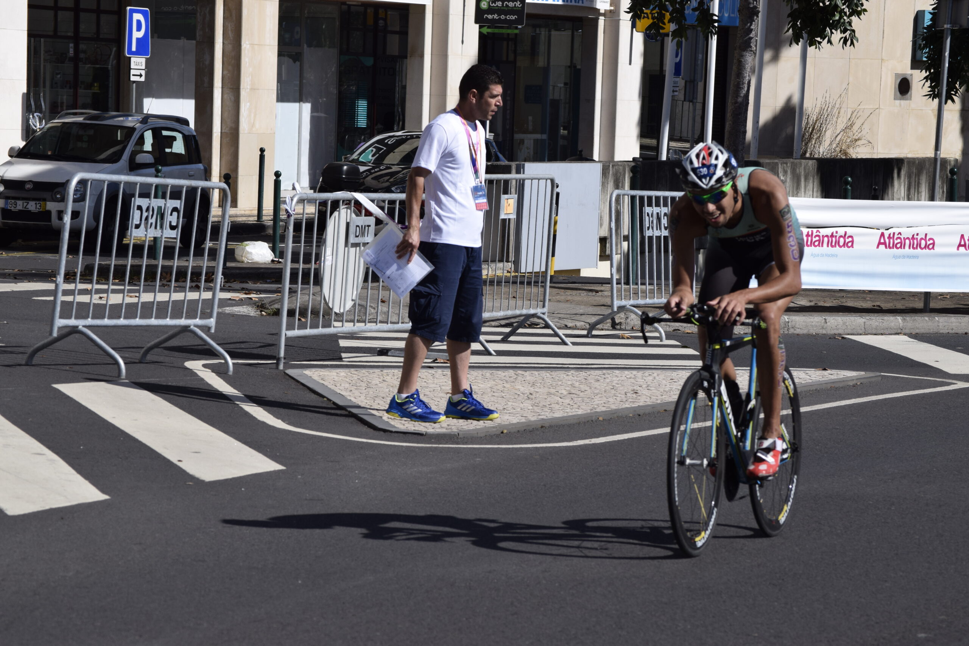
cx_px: 484
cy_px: 323
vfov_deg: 8.3
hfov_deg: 12.5
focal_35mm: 165
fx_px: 4441
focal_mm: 110
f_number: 9
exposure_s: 1/1250
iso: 400
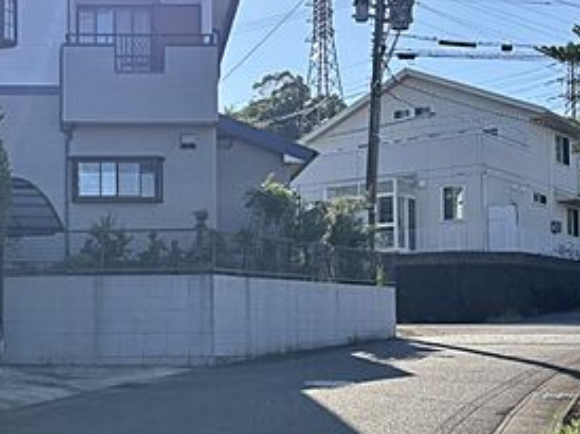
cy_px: 267
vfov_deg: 25.6
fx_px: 954
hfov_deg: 33.2
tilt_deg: +4.7
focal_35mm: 57
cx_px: 157
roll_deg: +0.3
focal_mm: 5.96
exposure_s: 1/1949
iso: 50
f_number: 1.6
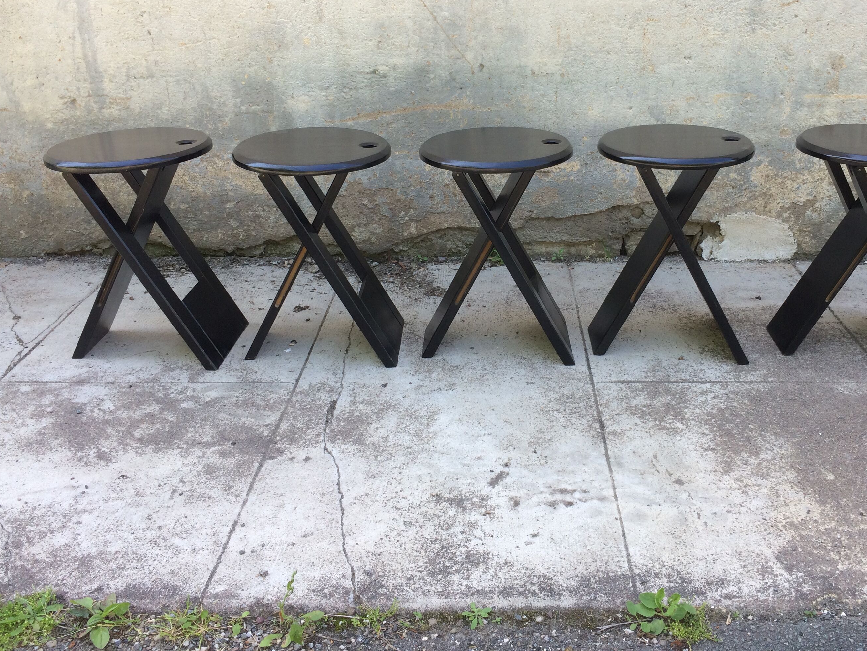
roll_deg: -2.5
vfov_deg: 39.4
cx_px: 503
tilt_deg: -19.5
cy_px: 248
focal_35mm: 36
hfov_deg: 51.1
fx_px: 902
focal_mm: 4.15
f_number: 2.2
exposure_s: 1/157
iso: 32
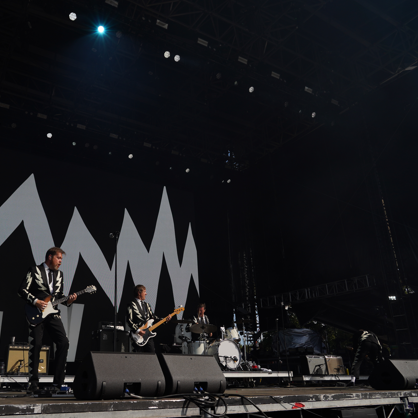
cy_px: 207
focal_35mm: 31
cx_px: 152
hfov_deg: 51.9
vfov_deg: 52.5
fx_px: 424
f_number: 8
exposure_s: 1/500
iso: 100
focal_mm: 24
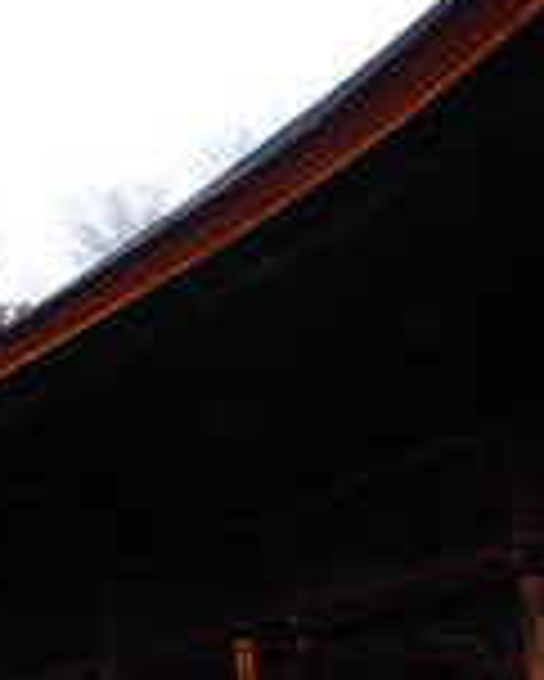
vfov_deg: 18.9
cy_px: 653
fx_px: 1990
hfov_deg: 12.8
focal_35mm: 99
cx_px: -674
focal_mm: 4.3
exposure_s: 1/640
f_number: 3.3
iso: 100
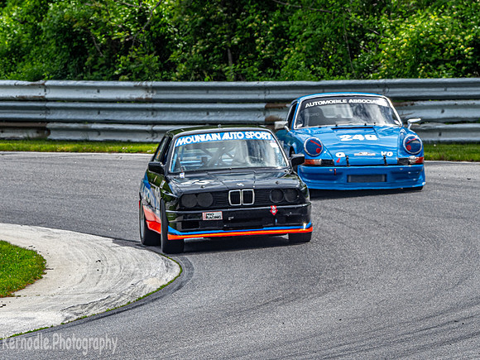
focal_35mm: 778
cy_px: 142
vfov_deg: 1.9
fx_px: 10787
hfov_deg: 2.5
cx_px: 311
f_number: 8
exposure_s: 1/250
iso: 64
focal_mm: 300
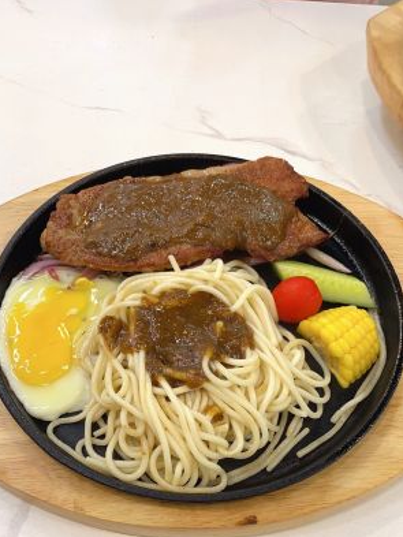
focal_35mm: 60
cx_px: 199
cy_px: 271
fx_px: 931
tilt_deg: -59.8
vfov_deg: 32.2
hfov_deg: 24.4
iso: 100
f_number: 1.6
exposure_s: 1/50
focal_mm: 4.2
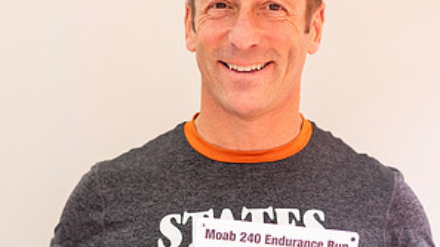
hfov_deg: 15.9
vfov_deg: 9.0
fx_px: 1575
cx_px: 219
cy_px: 176
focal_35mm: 135
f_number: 3.2
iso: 200
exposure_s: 1/200
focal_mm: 85
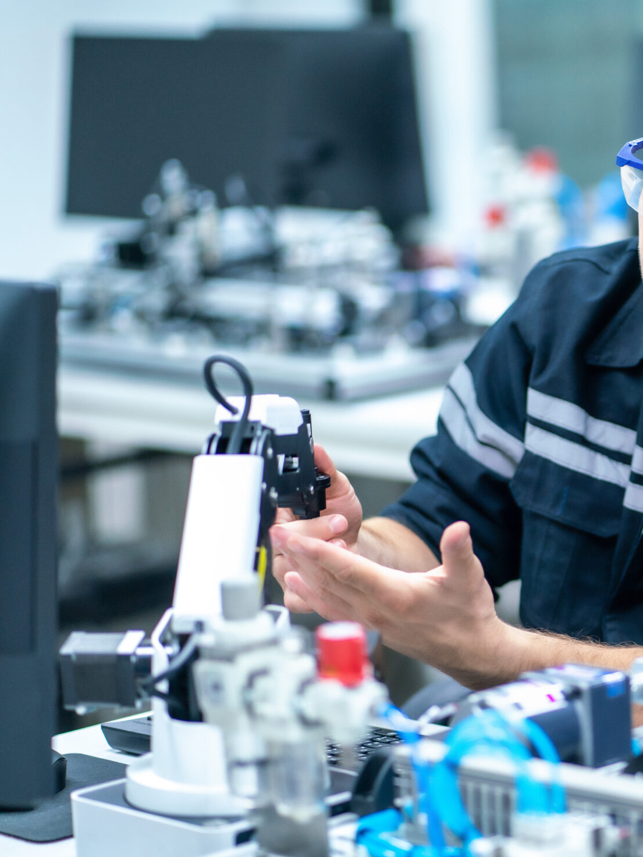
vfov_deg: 13.9
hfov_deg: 10.4
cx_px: 633
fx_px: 3518
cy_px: 466
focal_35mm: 142
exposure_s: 1/160
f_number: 2
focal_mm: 85
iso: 500
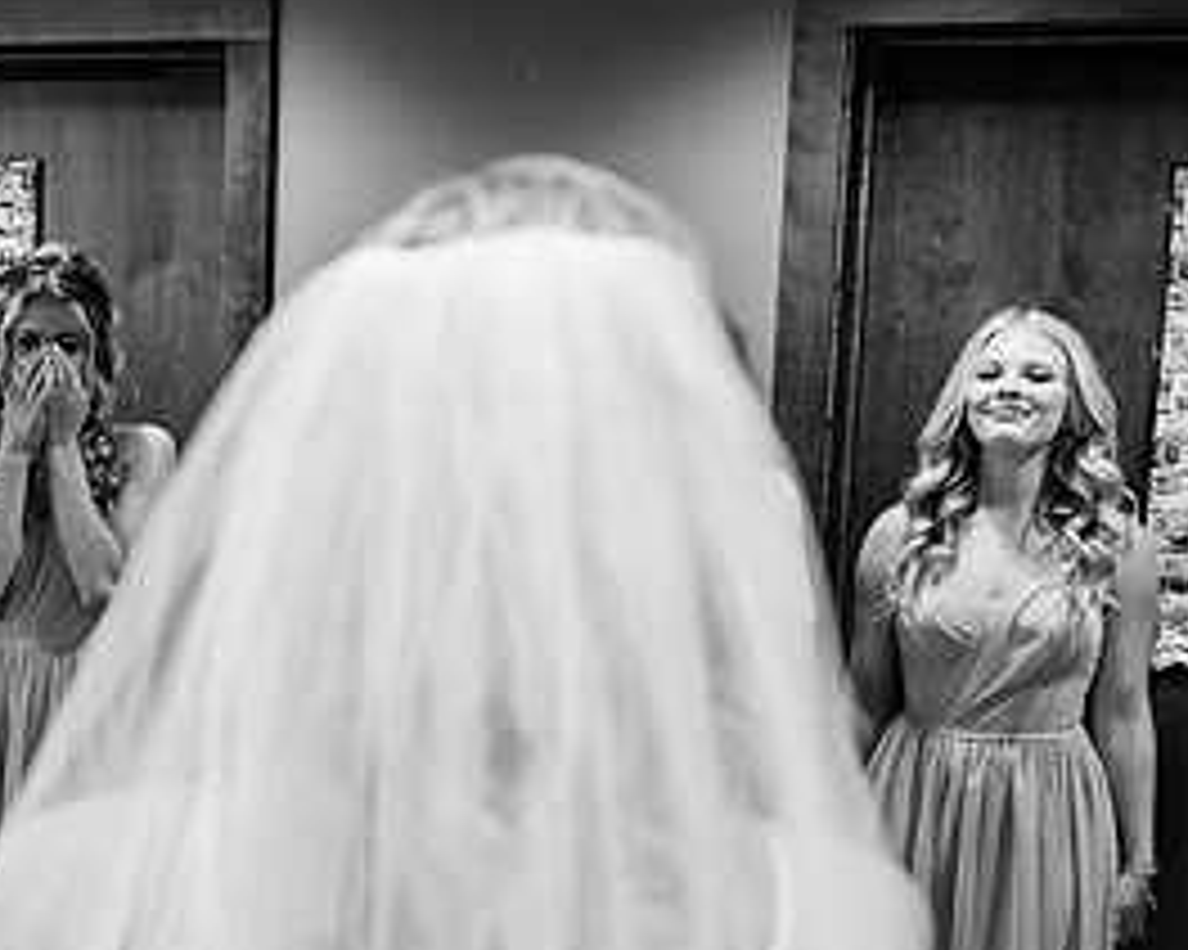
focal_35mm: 65
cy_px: 662
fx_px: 2285
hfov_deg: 28.9
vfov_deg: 23.3
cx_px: 374
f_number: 2.8
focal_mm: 31.5
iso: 1000
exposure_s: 1/200
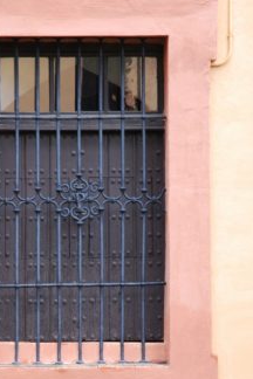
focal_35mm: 162
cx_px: 95
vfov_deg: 12.7
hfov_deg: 8.5
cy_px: 255
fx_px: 1708
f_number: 4.5
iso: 400
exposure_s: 1/60
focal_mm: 70
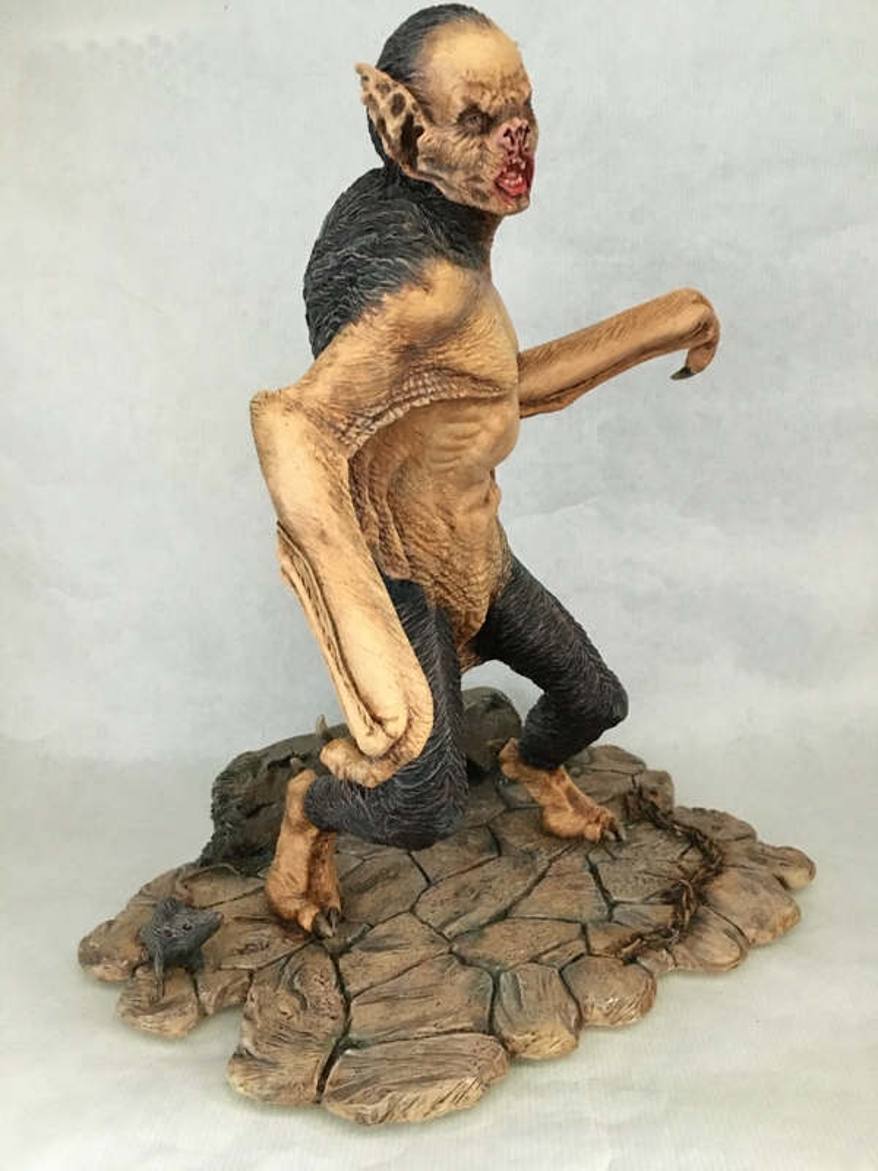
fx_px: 981
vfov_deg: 61.7
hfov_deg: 48.2
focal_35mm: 29
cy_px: 586
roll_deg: +2.8
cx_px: 439
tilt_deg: -12.9
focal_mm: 4.15
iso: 320
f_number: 2.2
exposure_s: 1/17
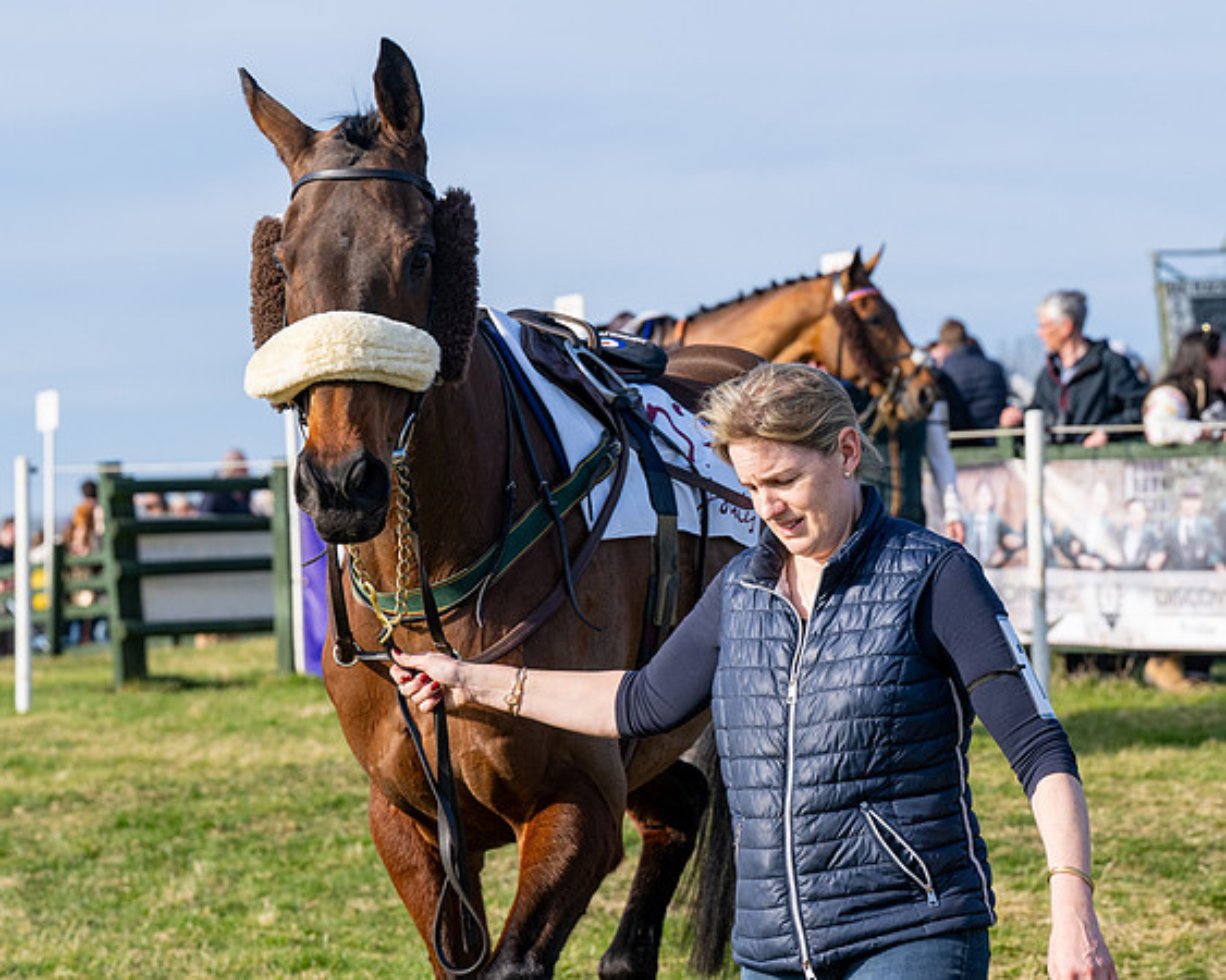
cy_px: 461
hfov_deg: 14.3
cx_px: 720
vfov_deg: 11.5
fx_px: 4872
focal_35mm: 134
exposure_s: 1/1600
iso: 200
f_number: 4.5
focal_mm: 74
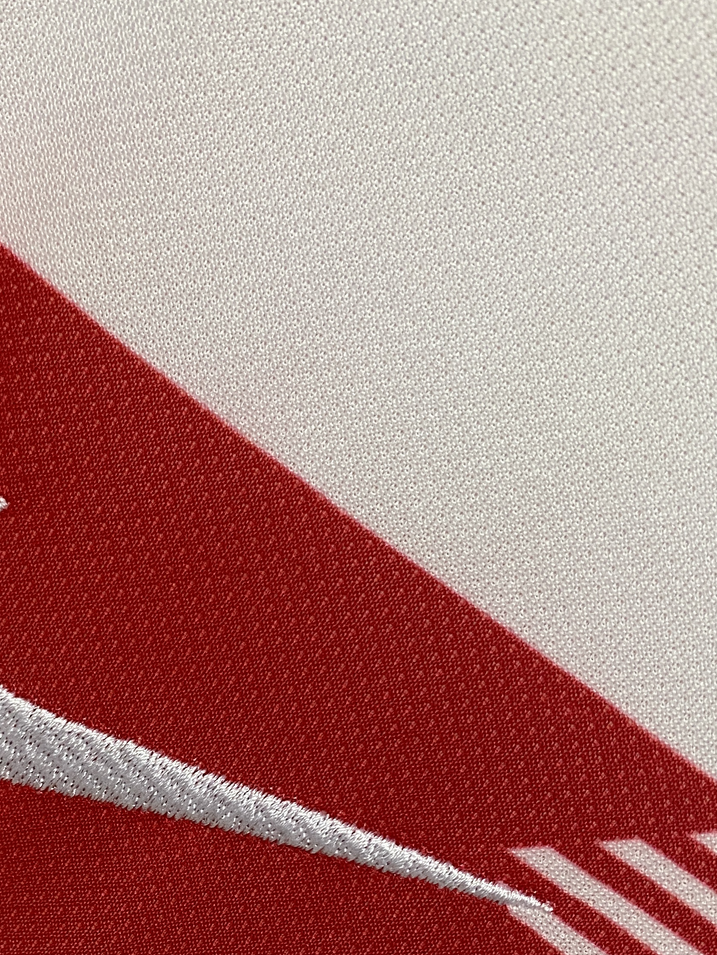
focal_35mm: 47
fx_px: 1298
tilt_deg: -11.4
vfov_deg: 38.1
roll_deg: -38.6
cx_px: 141
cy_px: 833
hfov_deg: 30.1
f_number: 1.8
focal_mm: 4.25
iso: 125
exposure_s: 1/50
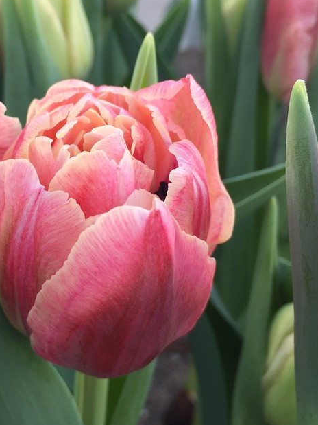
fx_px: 588
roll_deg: +3.6
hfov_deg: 29.8
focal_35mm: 48
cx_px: 81
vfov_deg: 39.6
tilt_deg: -34.0
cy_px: 194
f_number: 2.2
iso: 32
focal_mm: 4.15
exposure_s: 1/100
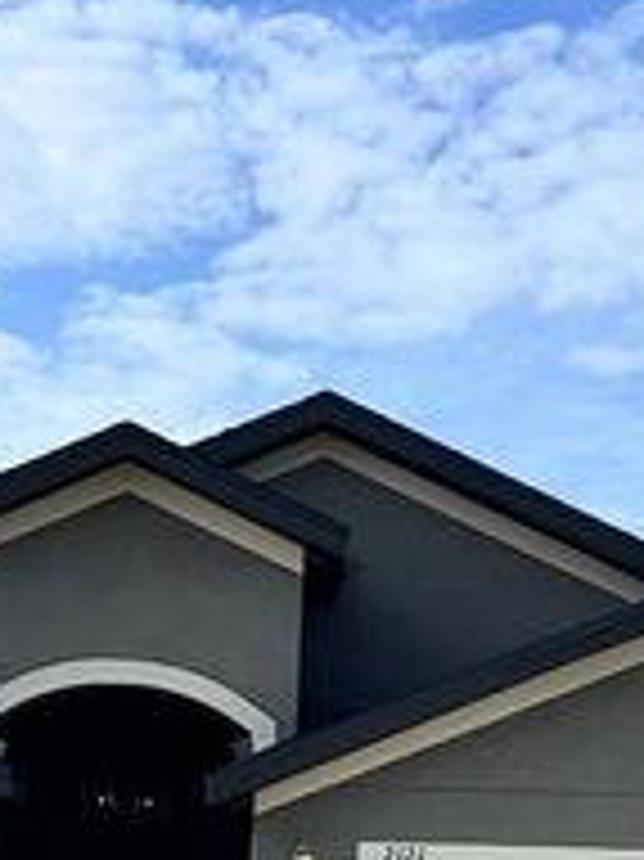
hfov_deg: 16.2
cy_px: 1362
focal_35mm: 91
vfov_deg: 18.6
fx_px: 2260
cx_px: 234
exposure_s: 1/3135
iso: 50
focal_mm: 5.1
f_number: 1.6
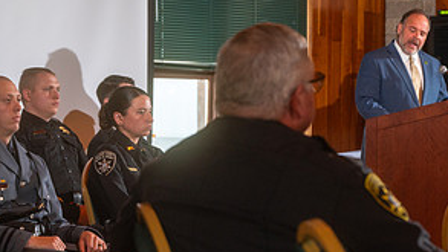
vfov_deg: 8.4
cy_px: 189
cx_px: 266
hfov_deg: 14.8
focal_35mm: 145
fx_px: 1723
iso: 1000
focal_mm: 70
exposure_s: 1/200
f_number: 4
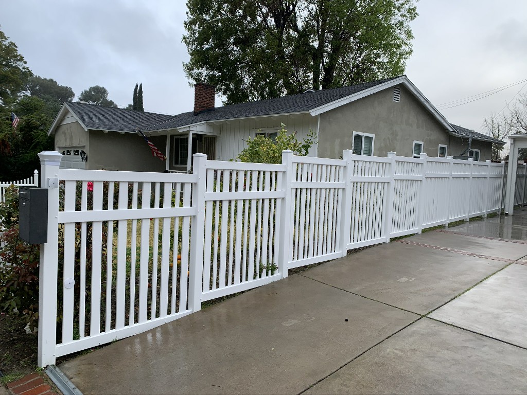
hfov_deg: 67.3
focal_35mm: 26
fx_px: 396
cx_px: 264
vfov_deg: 53.1
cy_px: 198
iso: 25
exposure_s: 1/467
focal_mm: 4.25
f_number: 1.8
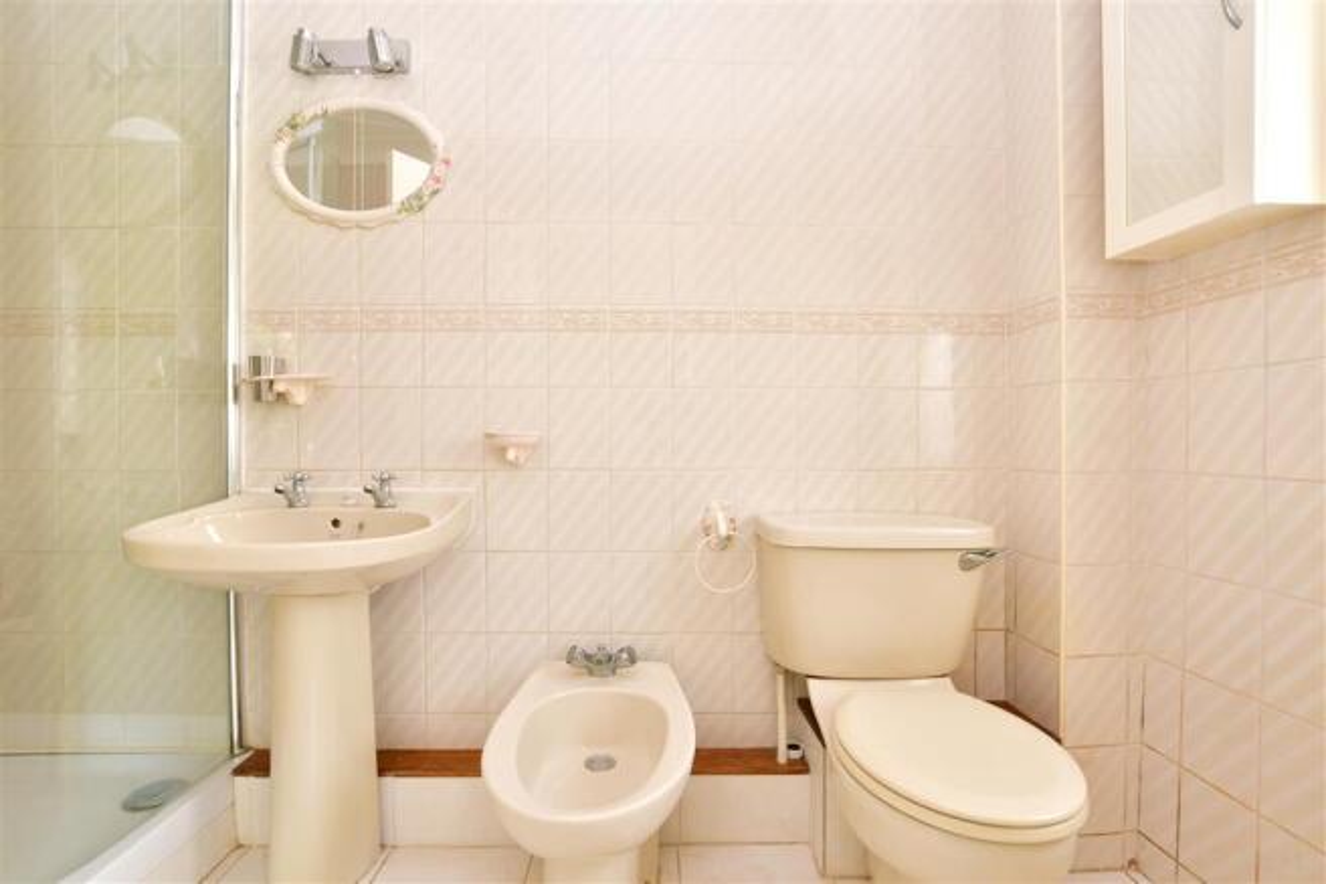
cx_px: 663
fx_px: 552
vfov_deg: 77.3
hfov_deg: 100.4
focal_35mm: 15
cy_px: 442
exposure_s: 1/1.3
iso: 200
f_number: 8
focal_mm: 10
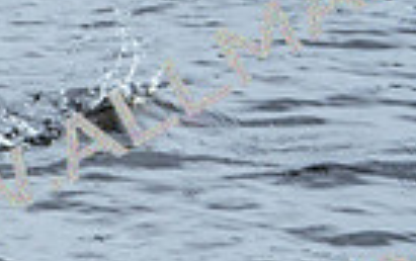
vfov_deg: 0.7
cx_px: -446
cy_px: 375
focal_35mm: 1865
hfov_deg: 1.1
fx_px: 21170
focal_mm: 433
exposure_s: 1/1000
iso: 2500
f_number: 6.3
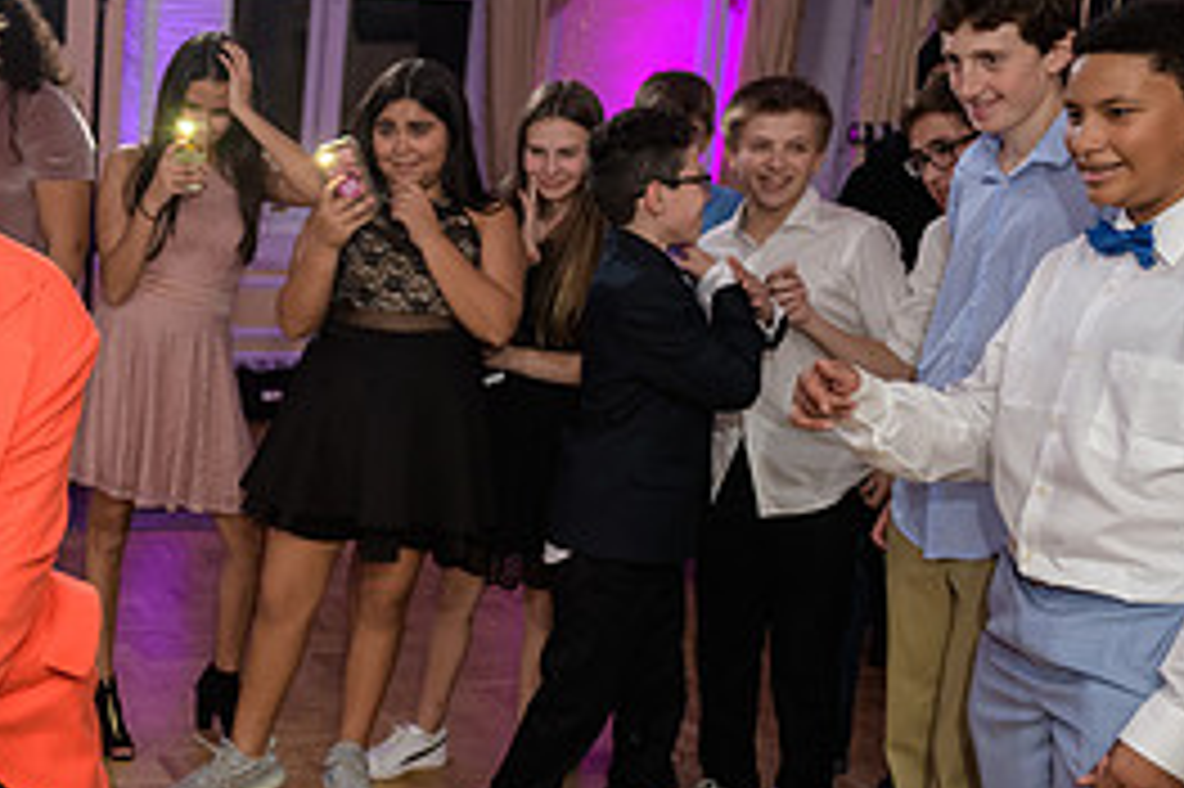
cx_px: 104
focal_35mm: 53
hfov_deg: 35.2
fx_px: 1742
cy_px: 457
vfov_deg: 25.5
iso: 800
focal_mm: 24
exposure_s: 1/125
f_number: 3.2
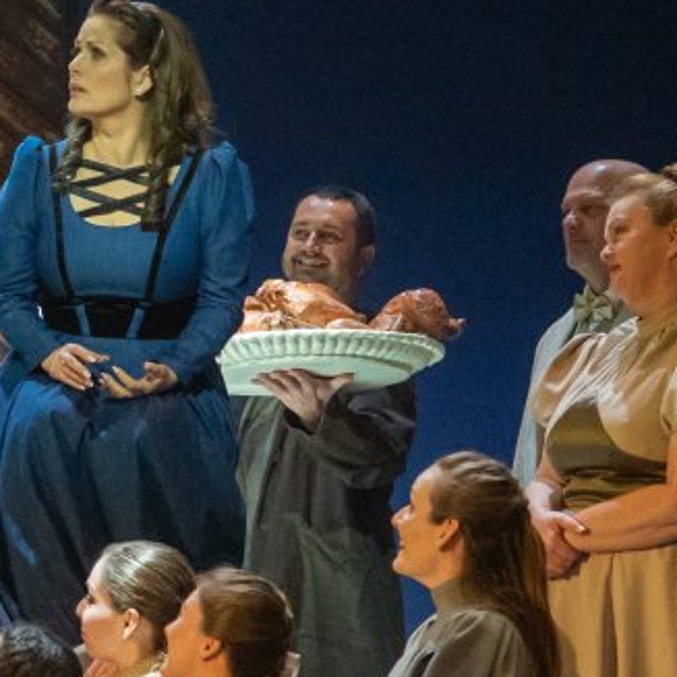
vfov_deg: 5.6
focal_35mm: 315
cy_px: 366
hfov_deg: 5.5
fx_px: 6970
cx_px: -335
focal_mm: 101
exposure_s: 1/250
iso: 12800
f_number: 6.3
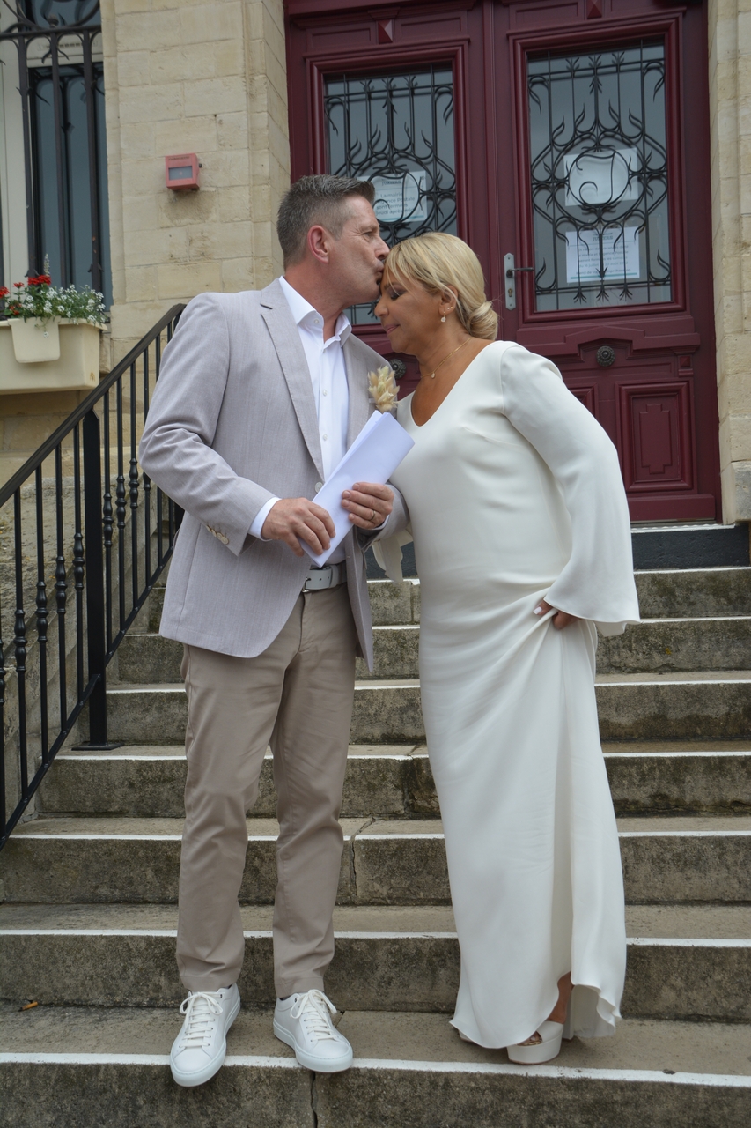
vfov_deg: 49.6
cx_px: 376
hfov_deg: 34.2
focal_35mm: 39
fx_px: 1221
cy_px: 564
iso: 250
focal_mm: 26
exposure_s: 1/125
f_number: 5.6
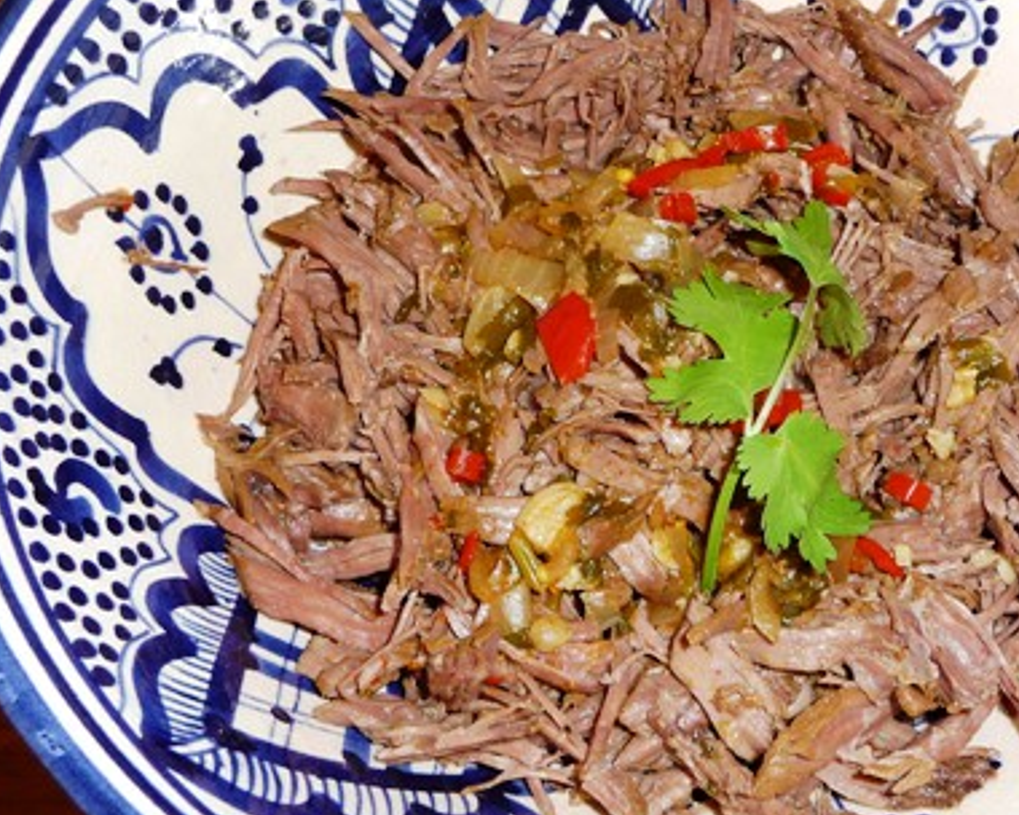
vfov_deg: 32.7
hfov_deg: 40.2
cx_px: 601
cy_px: 410
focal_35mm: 46
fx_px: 1387
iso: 100
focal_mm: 4.7
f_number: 3.3
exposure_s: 1/30
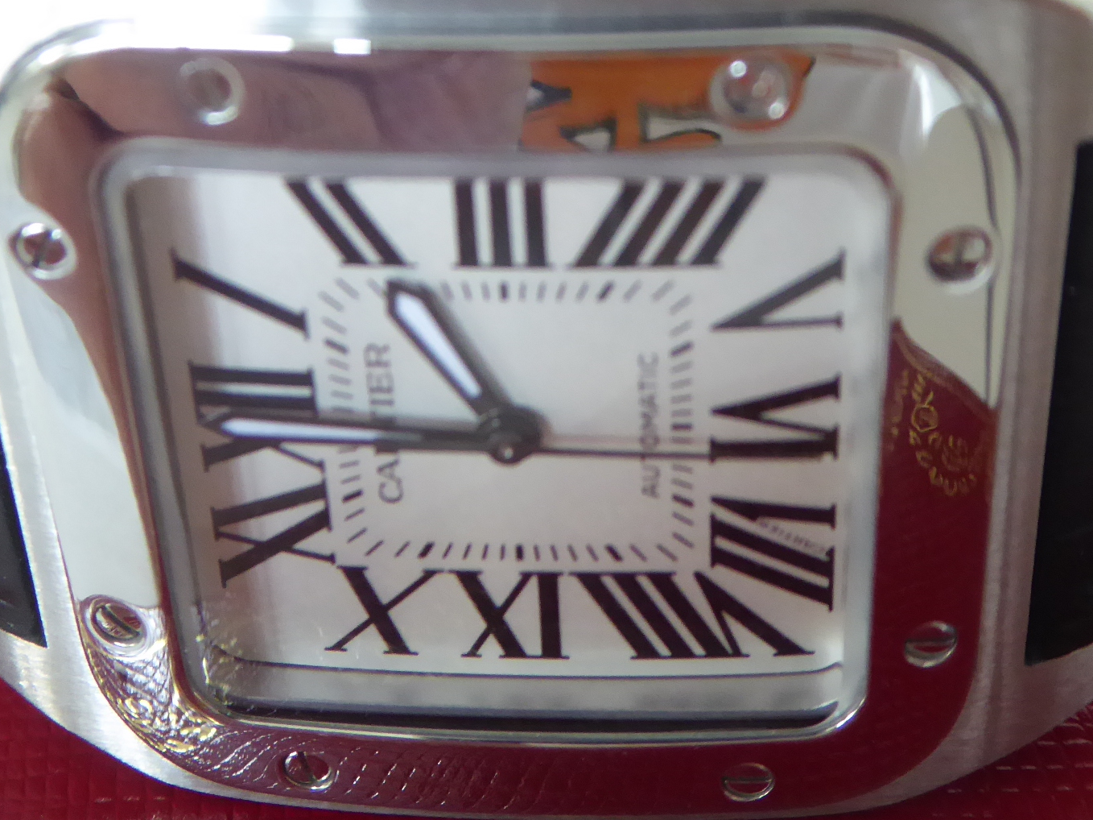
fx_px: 2084
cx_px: 546
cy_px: 211
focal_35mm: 66
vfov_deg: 22.1
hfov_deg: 29.4
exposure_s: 1/10
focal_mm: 6.3
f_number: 3.7
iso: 400
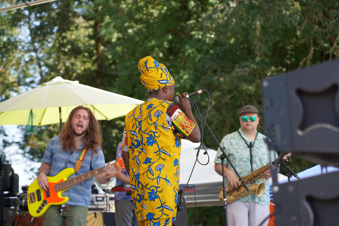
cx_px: 170
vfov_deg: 13.0
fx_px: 989
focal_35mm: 105
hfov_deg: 19.5
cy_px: 113
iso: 100
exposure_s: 1/200
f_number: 4
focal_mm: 105
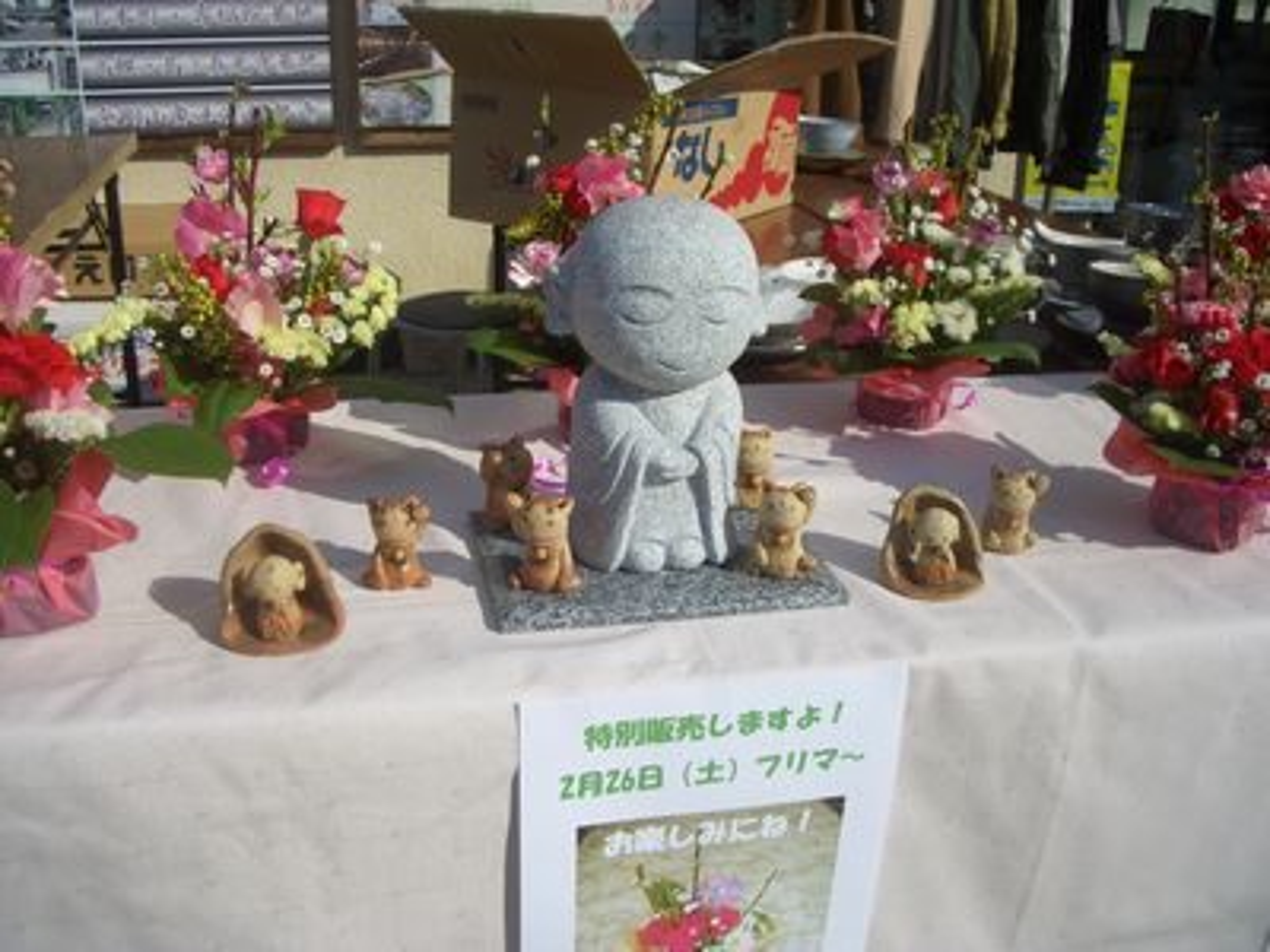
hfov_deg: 52.6
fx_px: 1284
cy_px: 476
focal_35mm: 35
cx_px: 635
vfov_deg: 40.7
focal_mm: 5.8
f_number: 4.3
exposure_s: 1/800
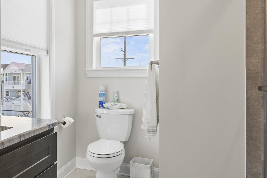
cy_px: 110
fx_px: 215
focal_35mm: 29
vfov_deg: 44.6
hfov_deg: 61.3
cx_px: 78
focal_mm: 17
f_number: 8
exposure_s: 1/2
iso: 200
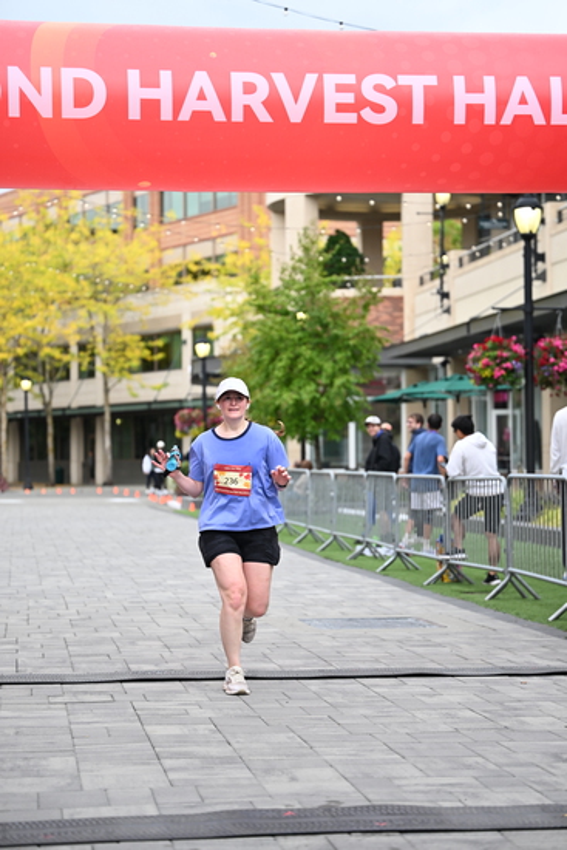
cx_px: 284
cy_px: 425
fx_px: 1841
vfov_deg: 26.0
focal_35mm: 78
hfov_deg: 17.5
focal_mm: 78
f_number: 2.8
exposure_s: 1/1600
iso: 640
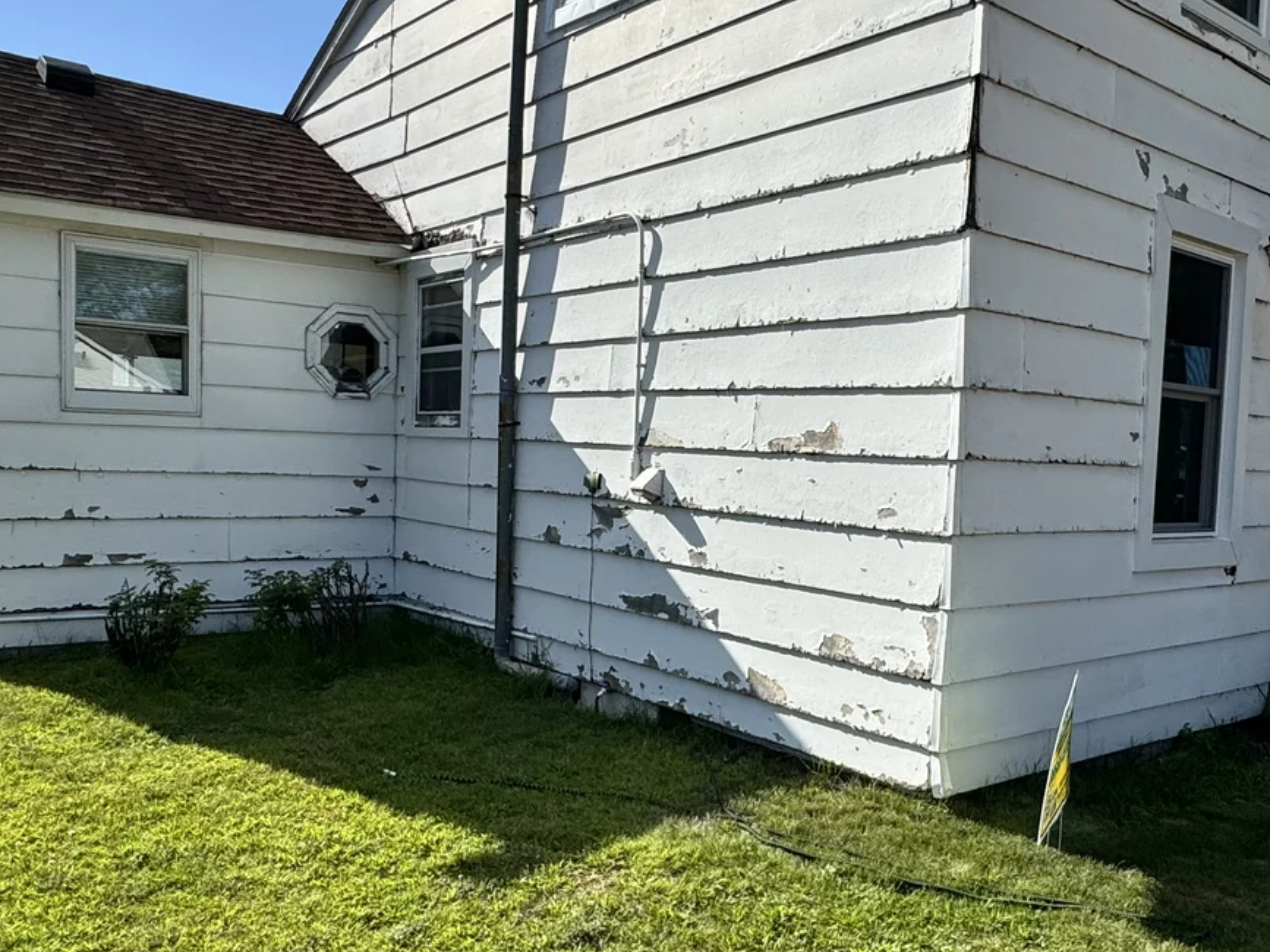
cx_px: 740
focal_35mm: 31
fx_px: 1137
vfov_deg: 45.4
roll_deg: -3.4
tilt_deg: -5.0
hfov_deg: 58.0
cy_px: 524
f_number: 2.2
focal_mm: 2.22
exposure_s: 1/2083
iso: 50
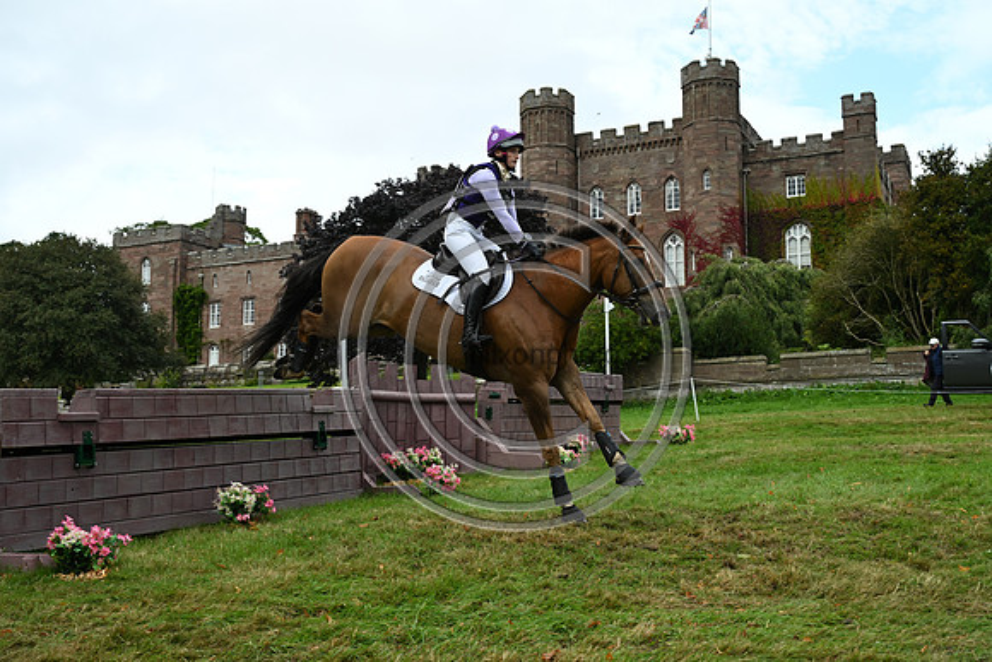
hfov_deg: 48.4
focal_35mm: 40
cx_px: 496
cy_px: 331
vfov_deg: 33.4
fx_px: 1102
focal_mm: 40
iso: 640
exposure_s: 1/1250
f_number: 5.6
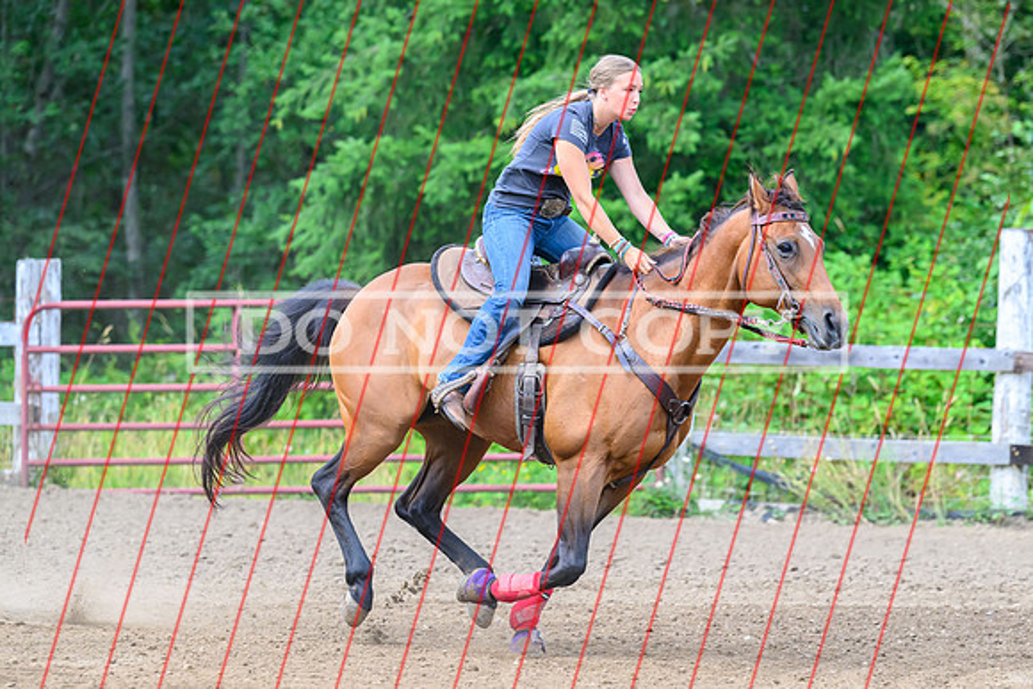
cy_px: 362
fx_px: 6253
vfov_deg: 6.3
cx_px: 532
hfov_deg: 9.4
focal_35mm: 218
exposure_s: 1/1600
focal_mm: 170
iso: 3200
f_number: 4.5
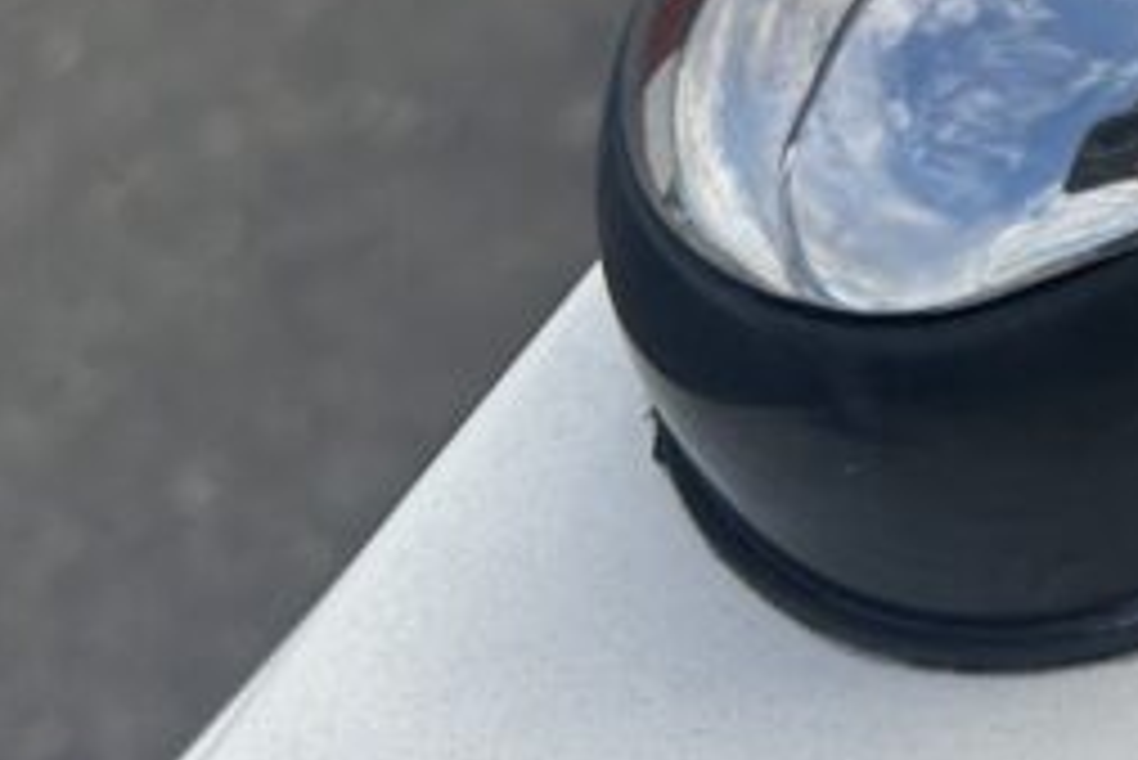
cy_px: -639
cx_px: 1889
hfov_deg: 17.4
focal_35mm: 101
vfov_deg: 12.3
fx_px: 3194
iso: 80
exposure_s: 1/1812
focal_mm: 6.86
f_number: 1.78
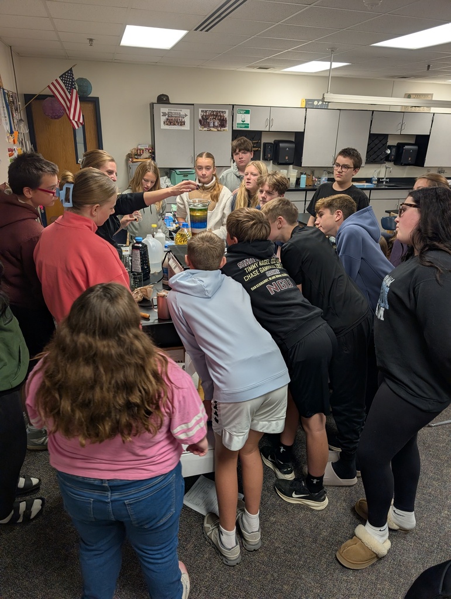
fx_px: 416
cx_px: 226
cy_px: 300
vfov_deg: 71.5
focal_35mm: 24
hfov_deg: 56.9
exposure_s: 1/60
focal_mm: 6.9
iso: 83
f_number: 1.68
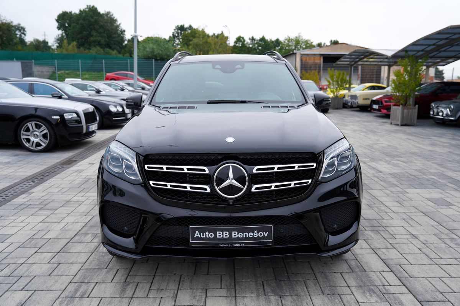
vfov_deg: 44.9
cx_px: 230
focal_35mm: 29
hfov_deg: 63.7
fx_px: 370
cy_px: 153
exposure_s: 1/40
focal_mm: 29
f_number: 3.2
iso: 100
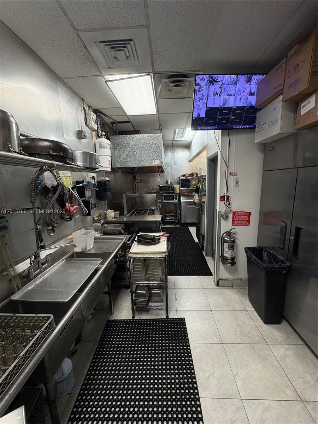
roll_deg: +1.7
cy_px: 212
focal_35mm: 14
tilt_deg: -9.0
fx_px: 171
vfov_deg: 102.1
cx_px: 159
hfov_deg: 85.7
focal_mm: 2.22
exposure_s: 1/120
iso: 320
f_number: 2.2
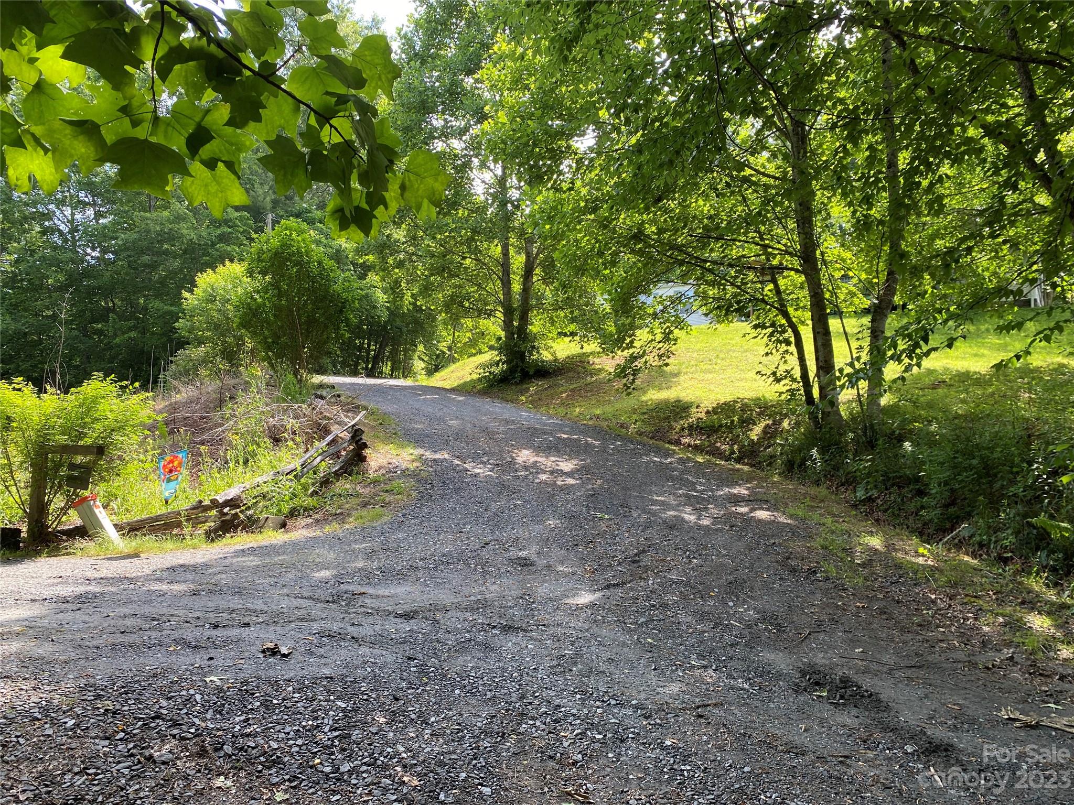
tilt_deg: +4.1
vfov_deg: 53.1
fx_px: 807
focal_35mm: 26
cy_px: 402
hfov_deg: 67.3
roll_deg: -1.3
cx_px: 537
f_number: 1.8
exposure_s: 1/333
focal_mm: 4.25
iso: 32
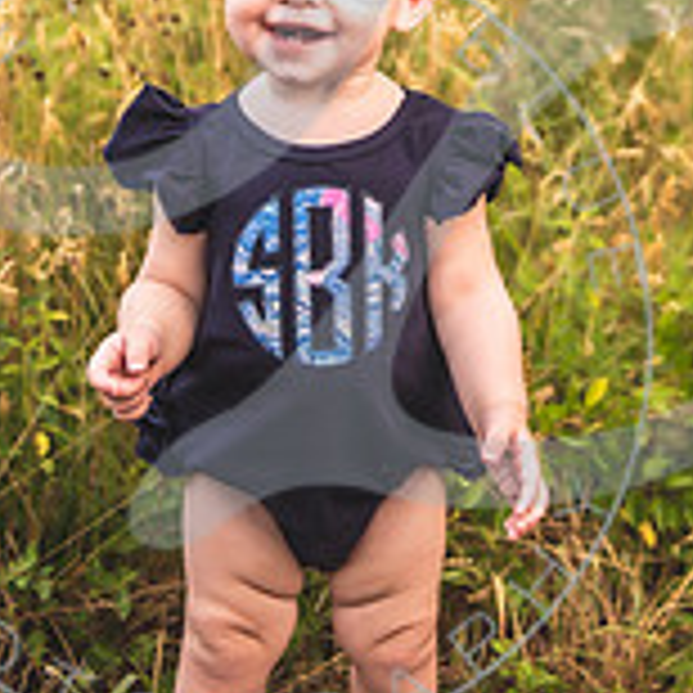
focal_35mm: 77
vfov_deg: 21.7
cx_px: 436
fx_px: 1744
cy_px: 0
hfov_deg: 22.4
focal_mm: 31
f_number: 2.8
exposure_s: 1/640
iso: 100
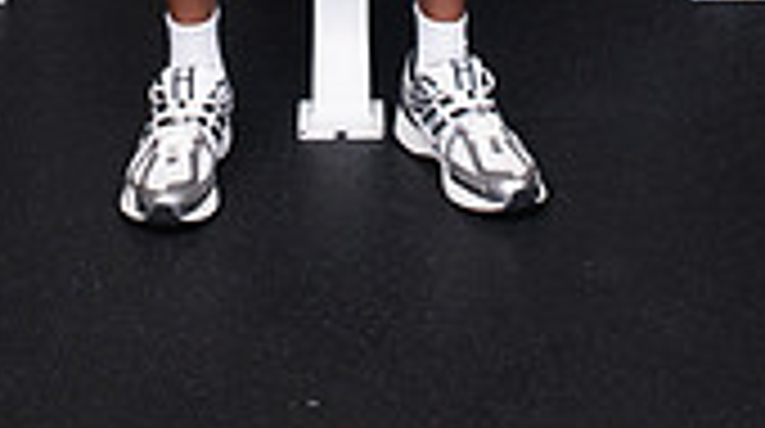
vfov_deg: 10.5
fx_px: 2025
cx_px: 315
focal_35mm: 100
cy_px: -563
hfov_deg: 21.4
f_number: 6.3
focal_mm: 36
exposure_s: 1/400
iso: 500
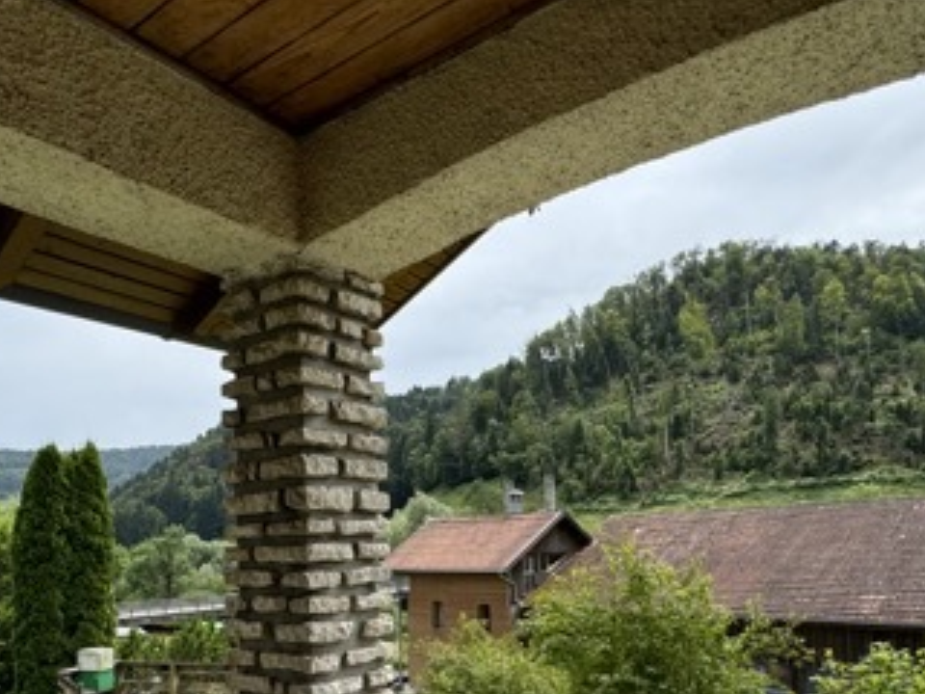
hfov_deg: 63.4
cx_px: 465
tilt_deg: +1.8
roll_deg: +2.1
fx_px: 748
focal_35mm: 28
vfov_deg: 47.7
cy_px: 529
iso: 50
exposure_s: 1/858
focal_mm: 2.22
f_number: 2.2
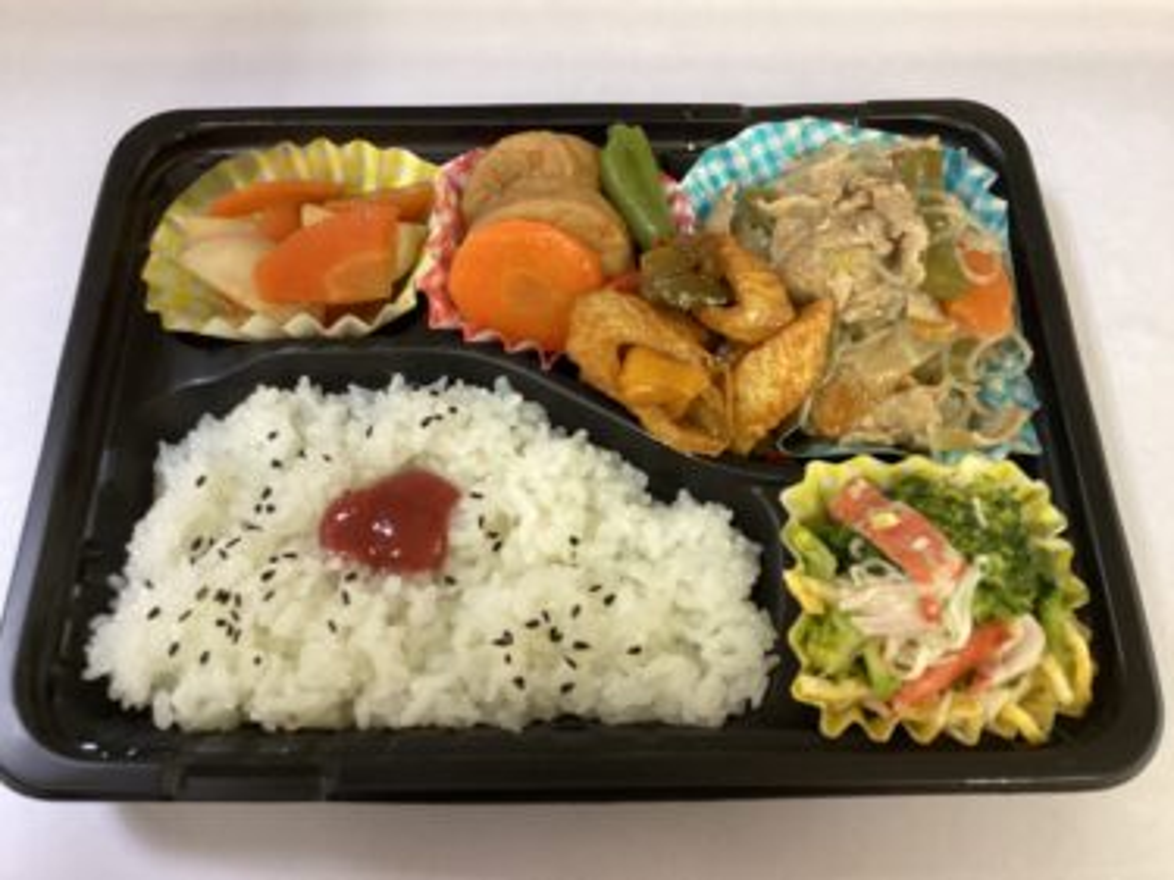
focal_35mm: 31
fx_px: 1051
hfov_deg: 58.4
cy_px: 440
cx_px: 587
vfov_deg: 45.4
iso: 320
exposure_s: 1/40
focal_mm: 3.3
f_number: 2.4
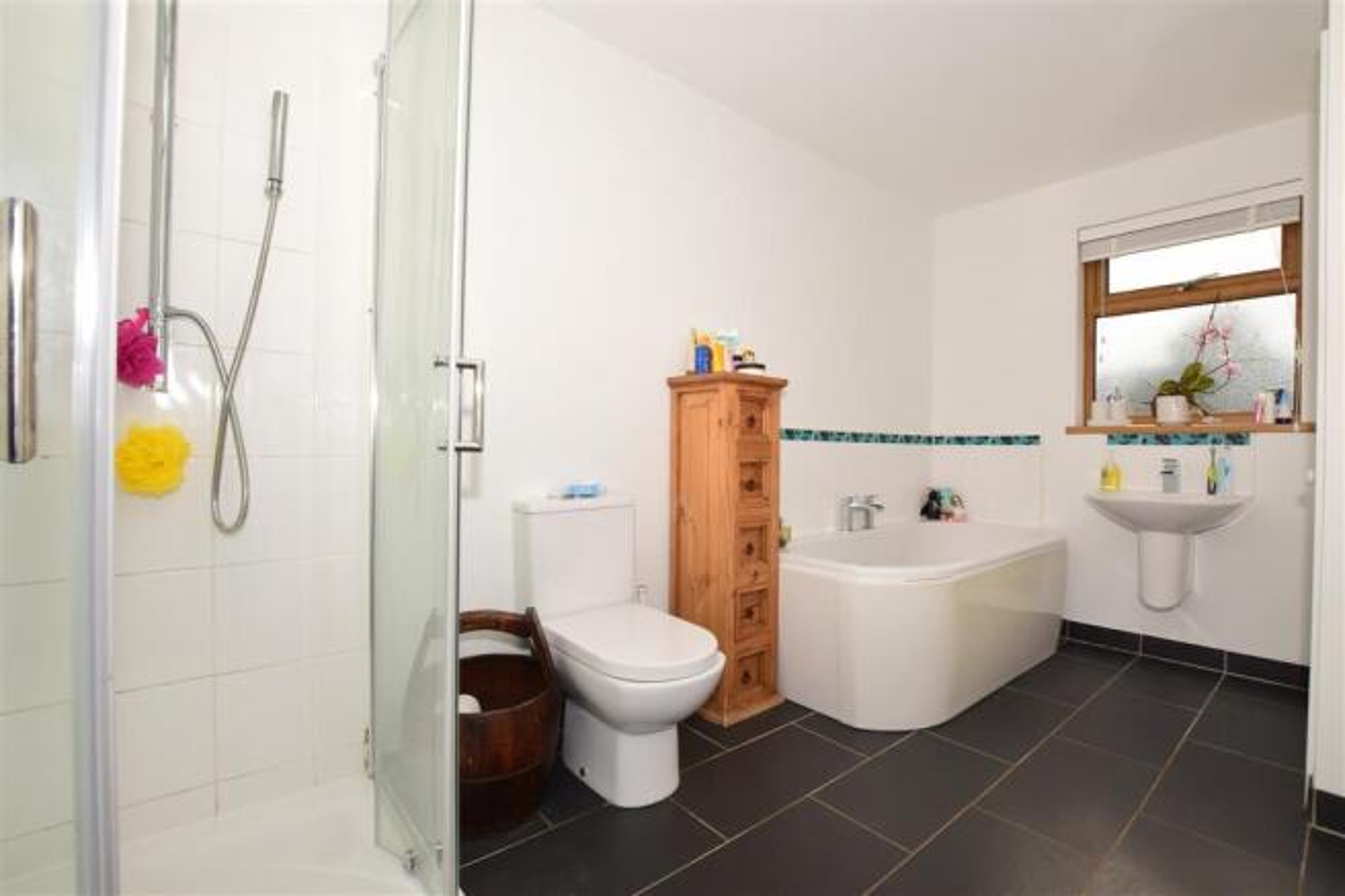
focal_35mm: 15
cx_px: 672
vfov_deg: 77.3
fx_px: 560
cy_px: 448
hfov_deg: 100.4
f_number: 18
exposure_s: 1/200
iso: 400
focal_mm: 10
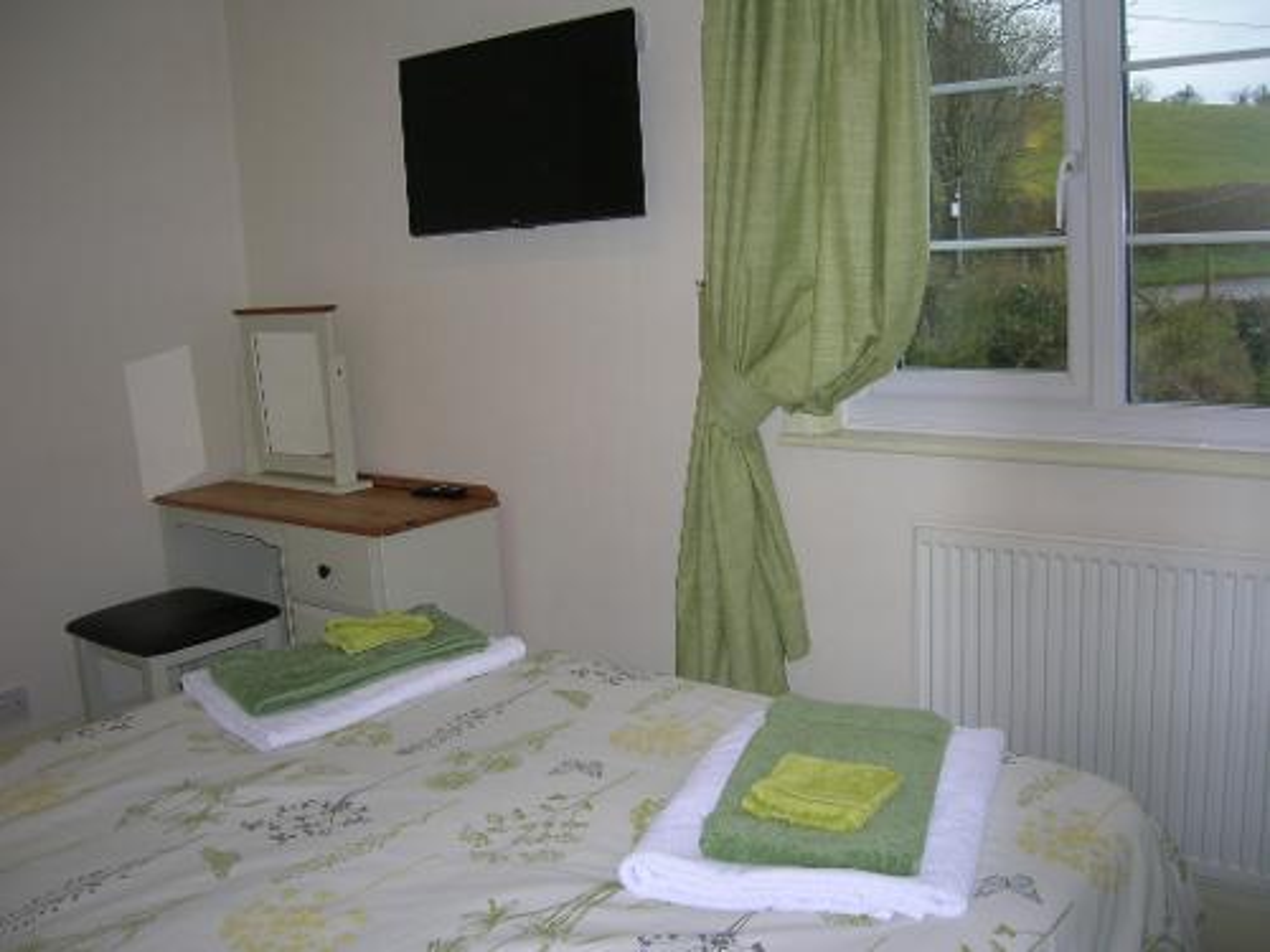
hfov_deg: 54.0
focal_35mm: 34
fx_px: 1247
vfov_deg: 41.8
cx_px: 635
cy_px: 476
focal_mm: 5.7
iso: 50
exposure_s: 1/60.1
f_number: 2.9
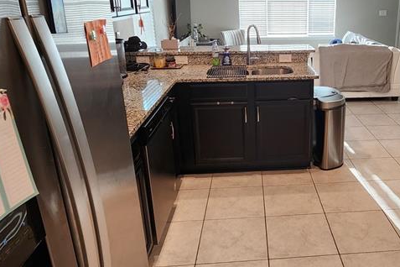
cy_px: 106
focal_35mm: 29
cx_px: 288
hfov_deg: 61.0
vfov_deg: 44.7
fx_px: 322
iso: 200
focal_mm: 2.2
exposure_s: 1/60
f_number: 2.2
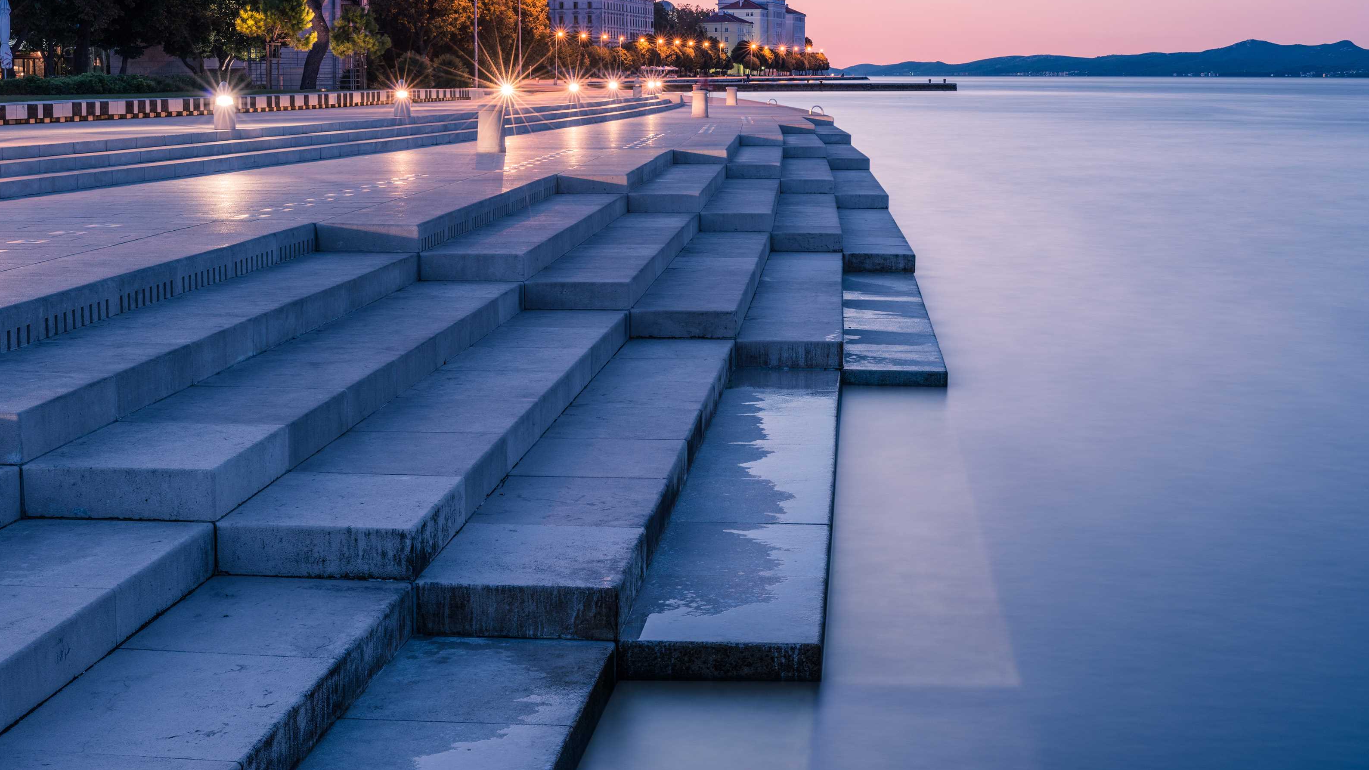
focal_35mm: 58
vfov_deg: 20.7
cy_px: 339
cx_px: 682
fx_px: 2105
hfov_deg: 36.0
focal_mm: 55
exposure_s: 90
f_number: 22
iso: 50
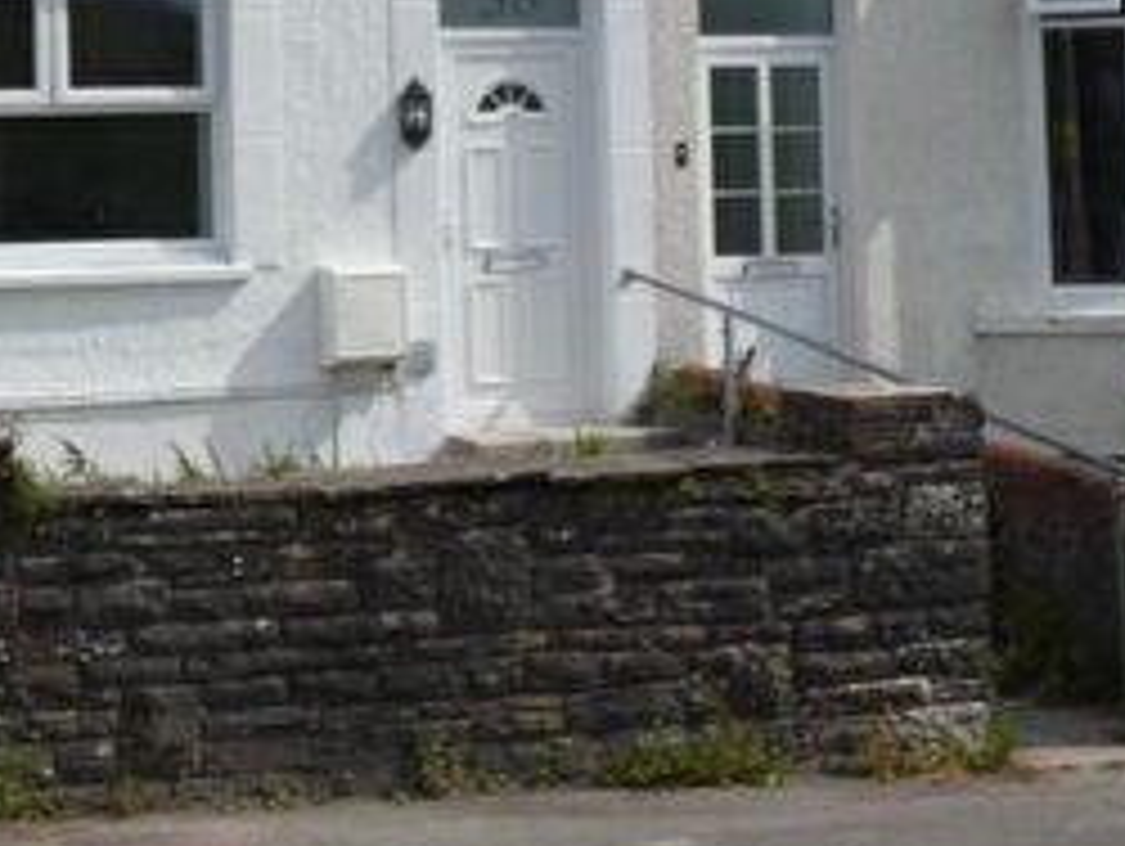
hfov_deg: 18.0
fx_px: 3546
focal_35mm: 109
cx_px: 526
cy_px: -65
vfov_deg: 13.4
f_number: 4.5
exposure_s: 1/800
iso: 80
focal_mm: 7.1
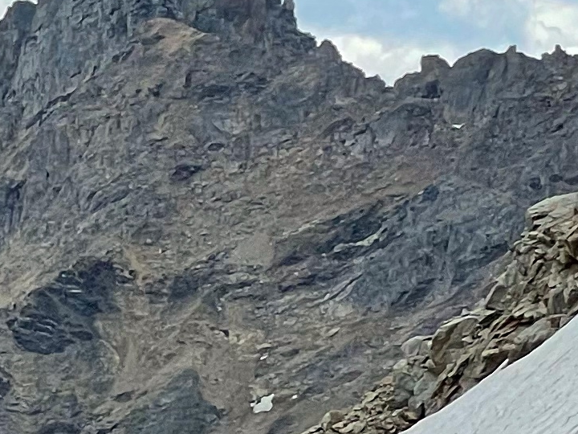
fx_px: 4859
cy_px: 908
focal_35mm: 291
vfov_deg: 5.0
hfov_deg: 6.3
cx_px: -1030
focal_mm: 6
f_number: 2
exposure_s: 1/1199
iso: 25
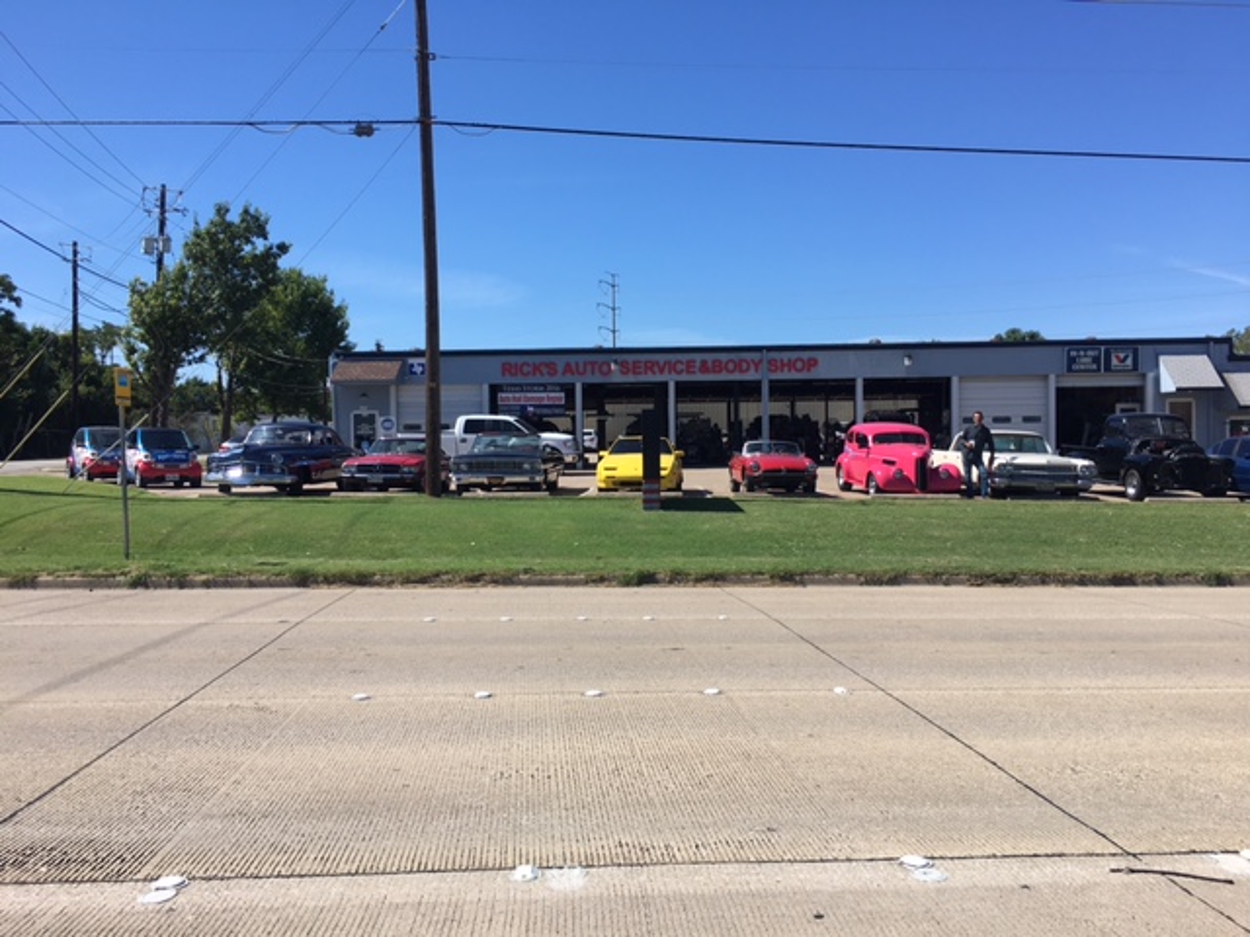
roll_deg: +0.6
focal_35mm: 29
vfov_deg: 48.2
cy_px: 468
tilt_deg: -0.9
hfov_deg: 61.7
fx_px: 1047
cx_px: 625
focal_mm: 4.15
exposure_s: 1/1508
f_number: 2.2
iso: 25
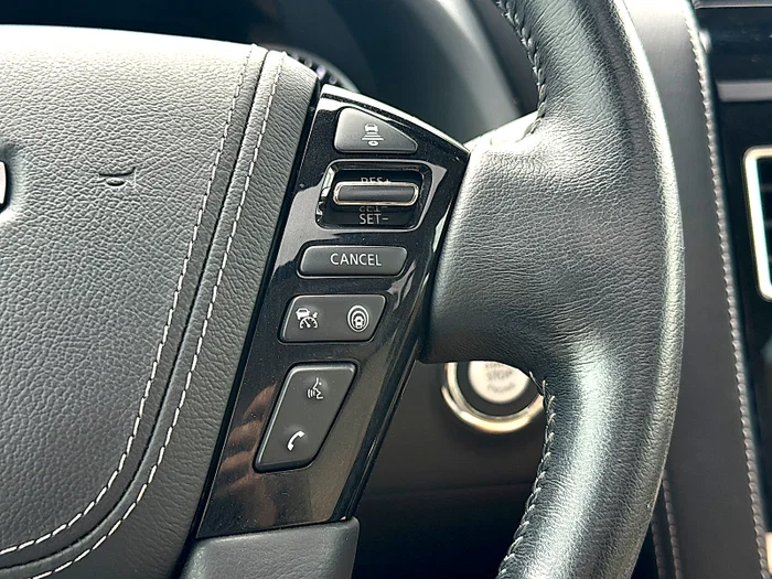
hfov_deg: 39.7
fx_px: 1070
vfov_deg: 30.3
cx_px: 386
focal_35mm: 48
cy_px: 290
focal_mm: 6.86
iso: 80
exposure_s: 1/121
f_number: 1.78
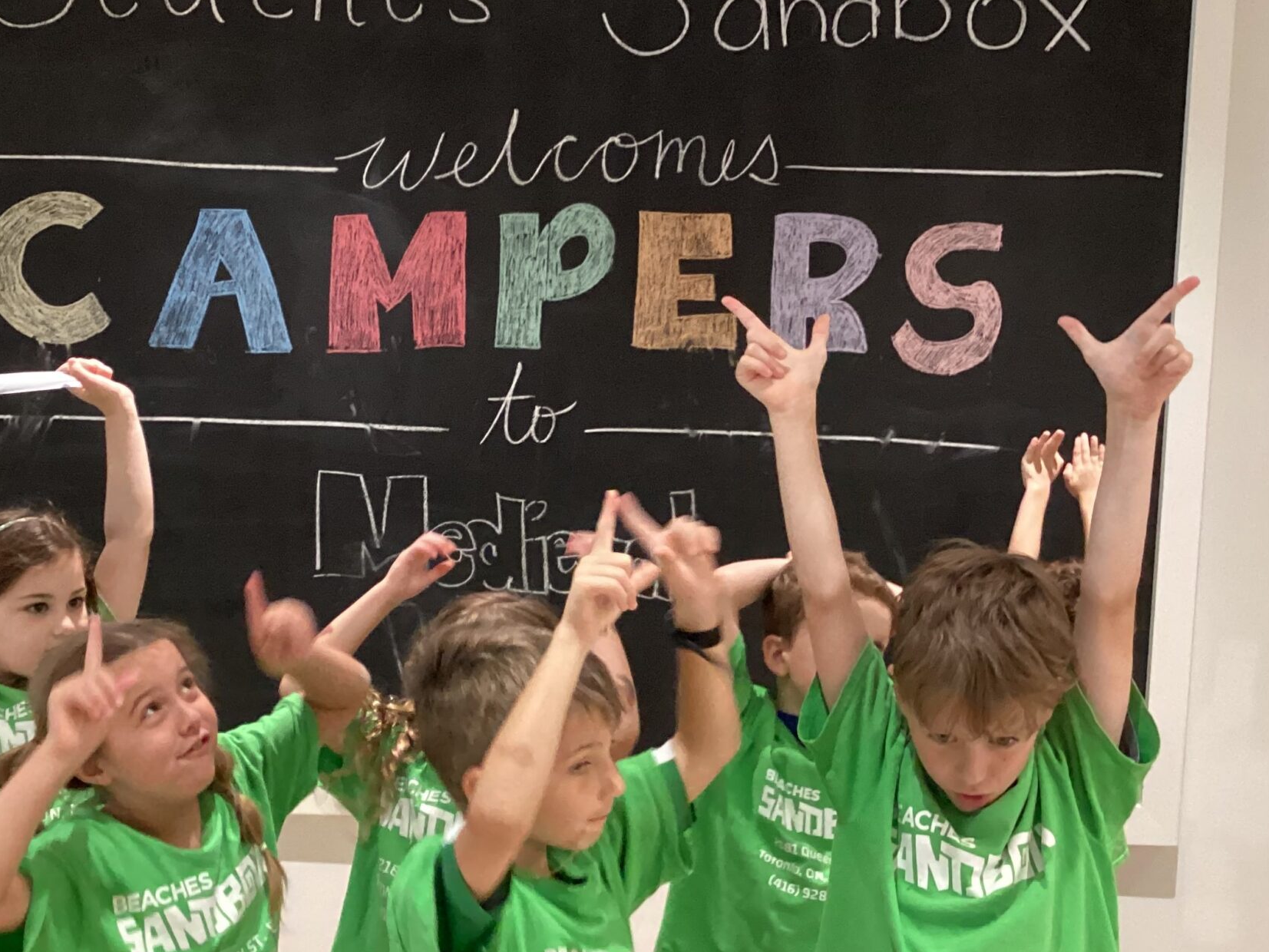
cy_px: 455
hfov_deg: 39.4
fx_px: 1760
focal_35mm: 48
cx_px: 488
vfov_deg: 30.3
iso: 400
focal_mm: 3.3
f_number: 2.4
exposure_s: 1/50
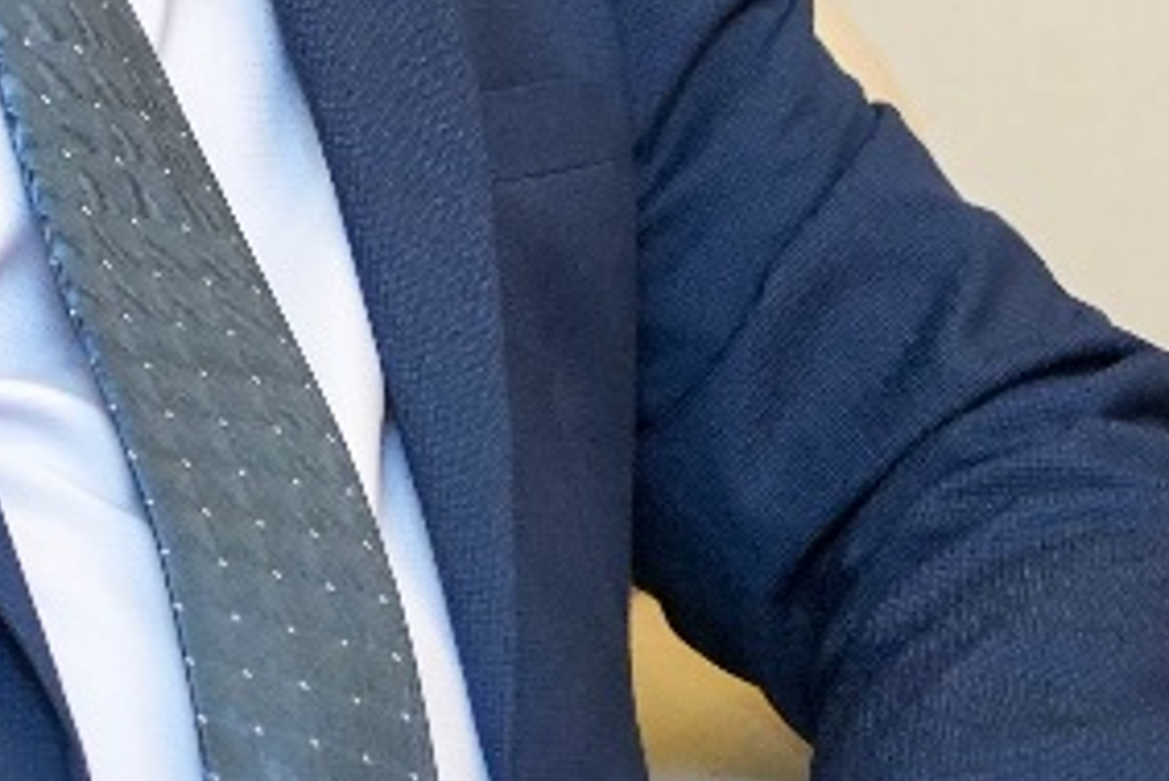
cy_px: -426
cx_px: -147
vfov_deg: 2.6
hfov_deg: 4.0
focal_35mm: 520
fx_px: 16893
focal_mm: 105
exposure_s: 1/125
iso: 3200
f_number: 4
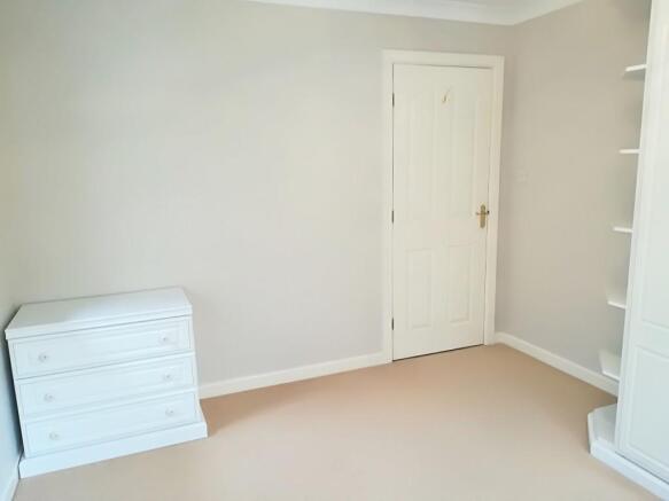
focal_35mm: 26
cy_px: 250
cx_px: 334
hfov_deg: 67.3
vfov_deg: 53.0
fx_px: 502
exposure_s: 1/33.3
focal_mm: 3.83
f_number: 2.2
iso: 320
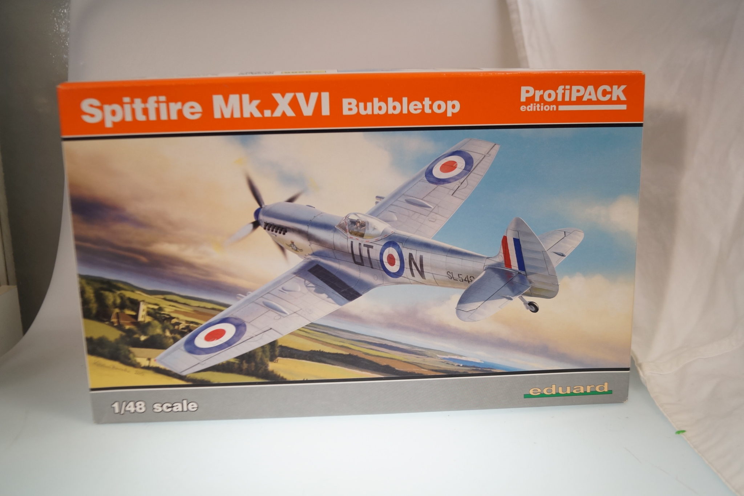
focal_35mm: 30
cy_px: 248
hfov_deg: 61.9
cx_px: 372
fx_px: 620
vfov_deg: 43.6
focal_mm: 20
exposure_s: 1/160
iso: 400
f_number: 4
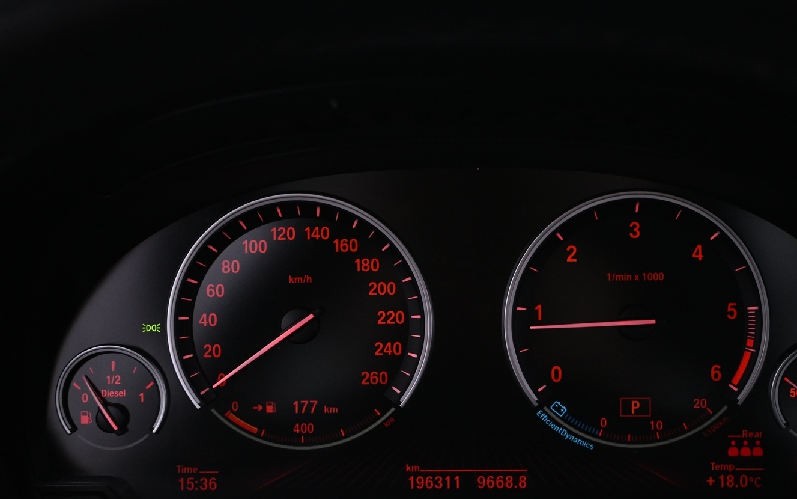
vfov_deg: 25.2
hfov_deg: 39.2
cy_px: 278
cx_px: 470
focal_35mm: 51
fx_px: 1115
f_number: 4.5
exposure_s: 1/30
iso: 1400
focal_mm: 27.5
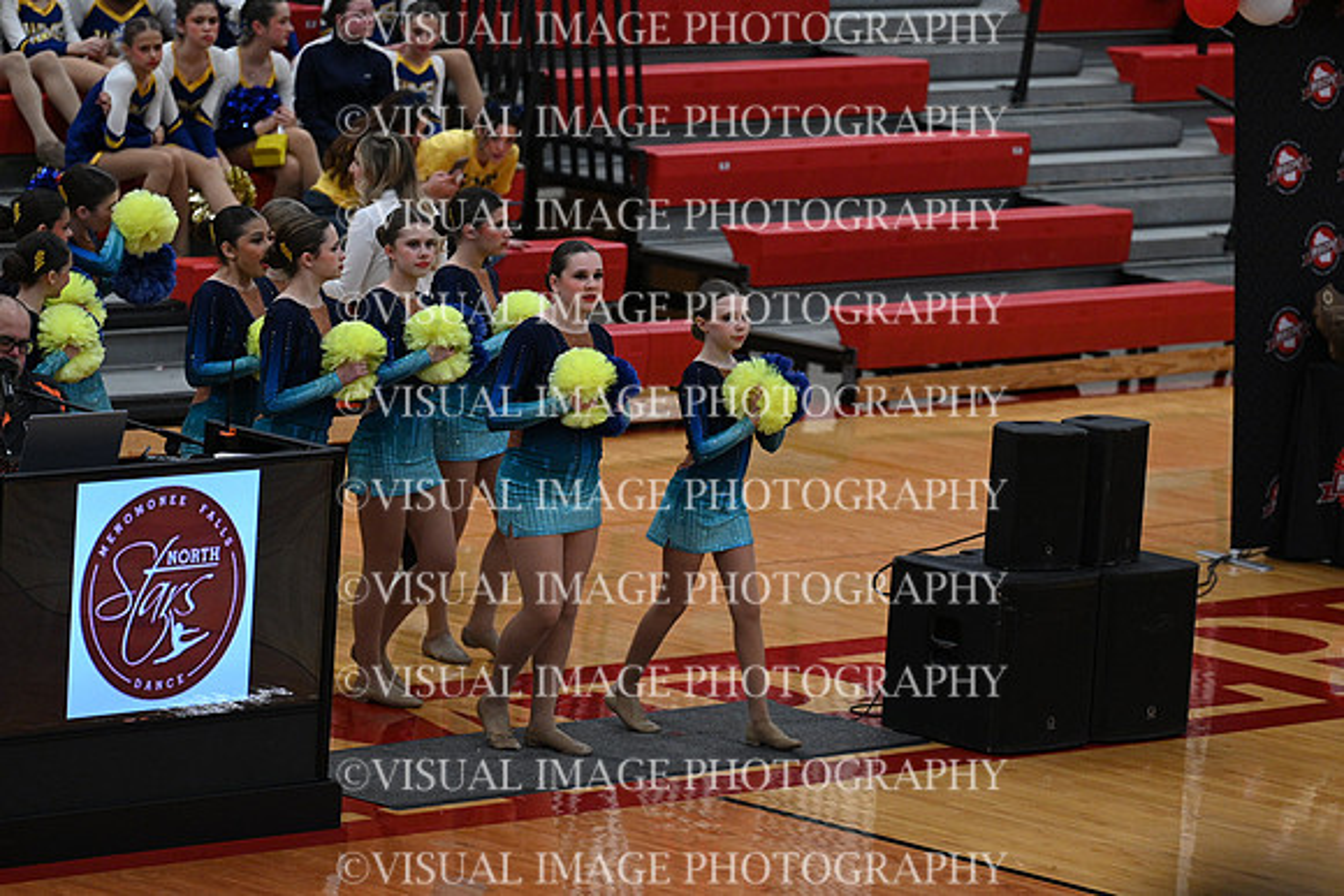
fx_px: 7468
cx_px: 672
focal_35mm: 200
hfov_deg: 10.3
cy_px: 448
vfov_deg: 6.9
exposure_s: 1/400
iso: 4000
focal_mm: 200
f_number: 4
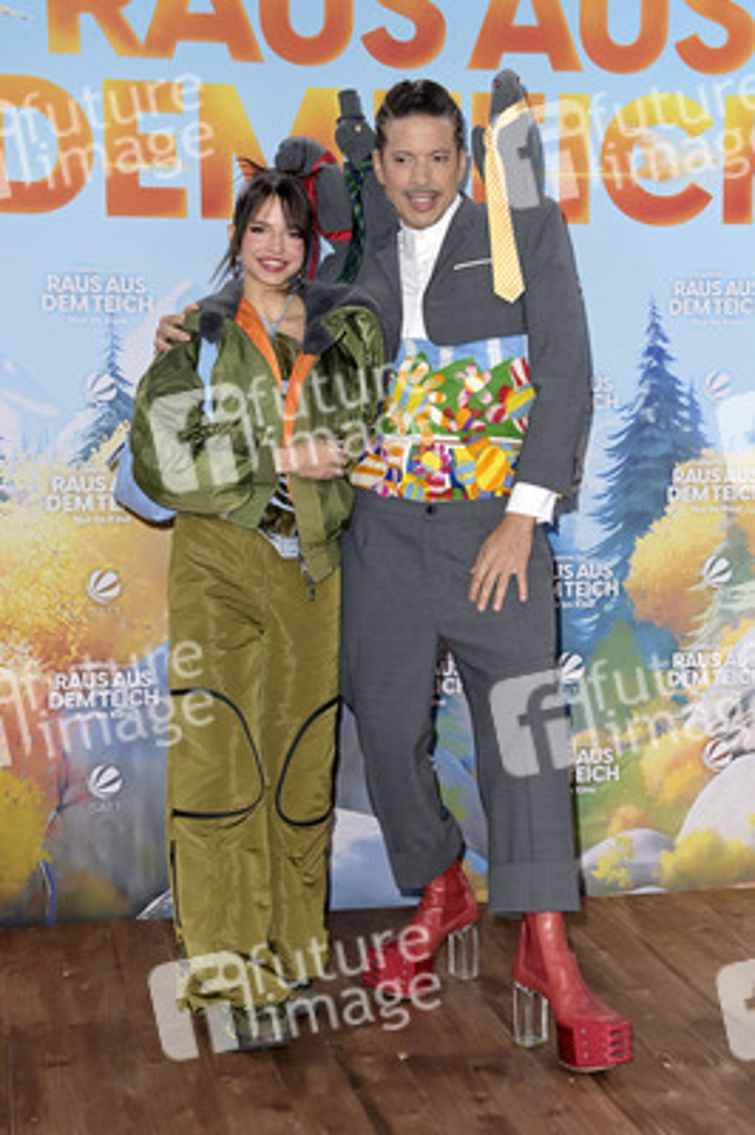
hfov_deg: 24.2
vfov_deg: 35.7
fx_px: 1765
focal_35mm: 56
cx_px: 378
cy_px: 568
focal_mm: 56
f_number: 5.6
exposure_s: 1/250
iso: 640
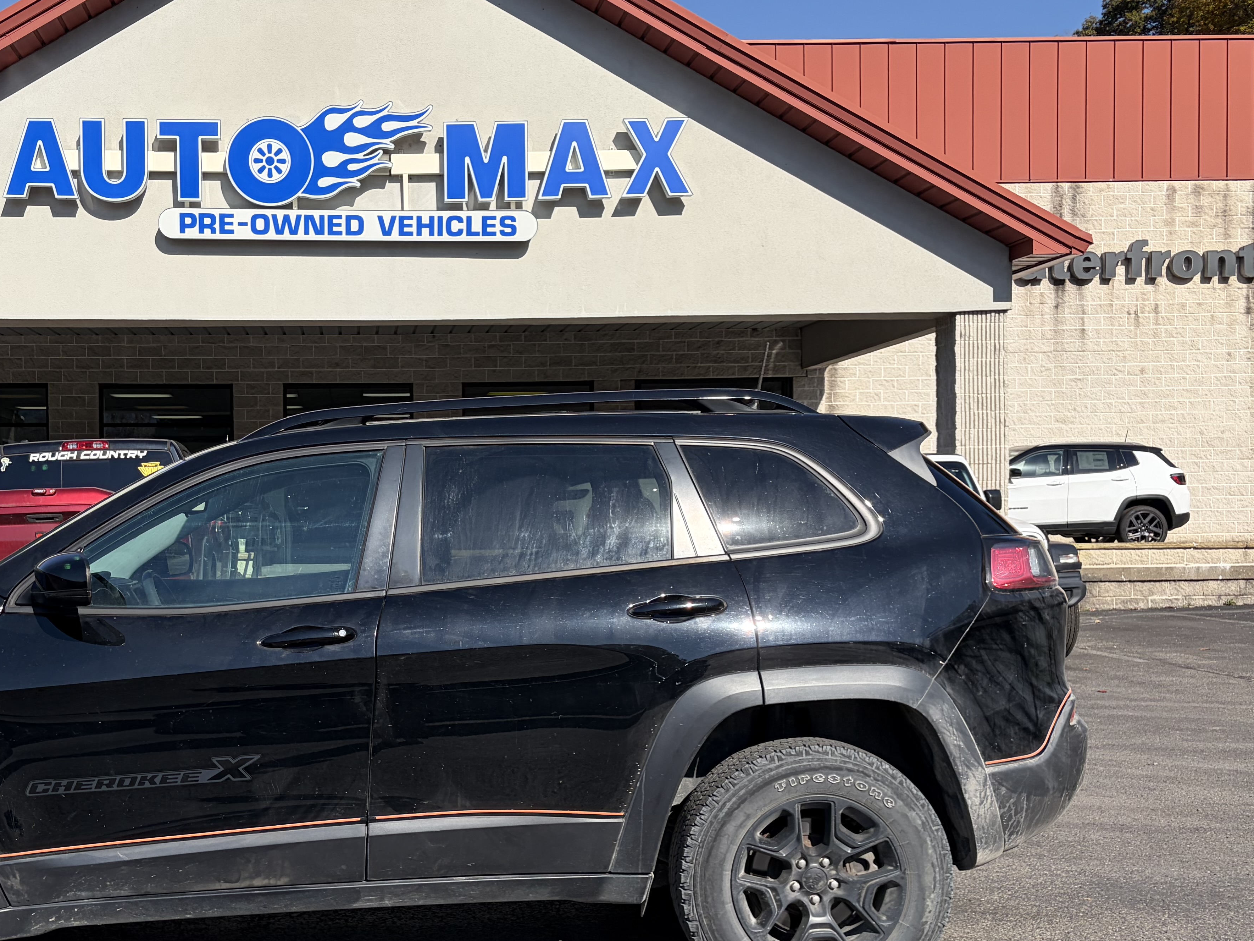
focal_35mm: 42
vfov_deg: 34.3
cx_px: 391
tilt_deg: +0.0
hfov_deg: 44.0
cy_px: 547
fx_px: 1521
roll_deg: +1.1
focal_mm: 5.96
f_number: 1.6
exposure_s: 1/3831
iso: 50
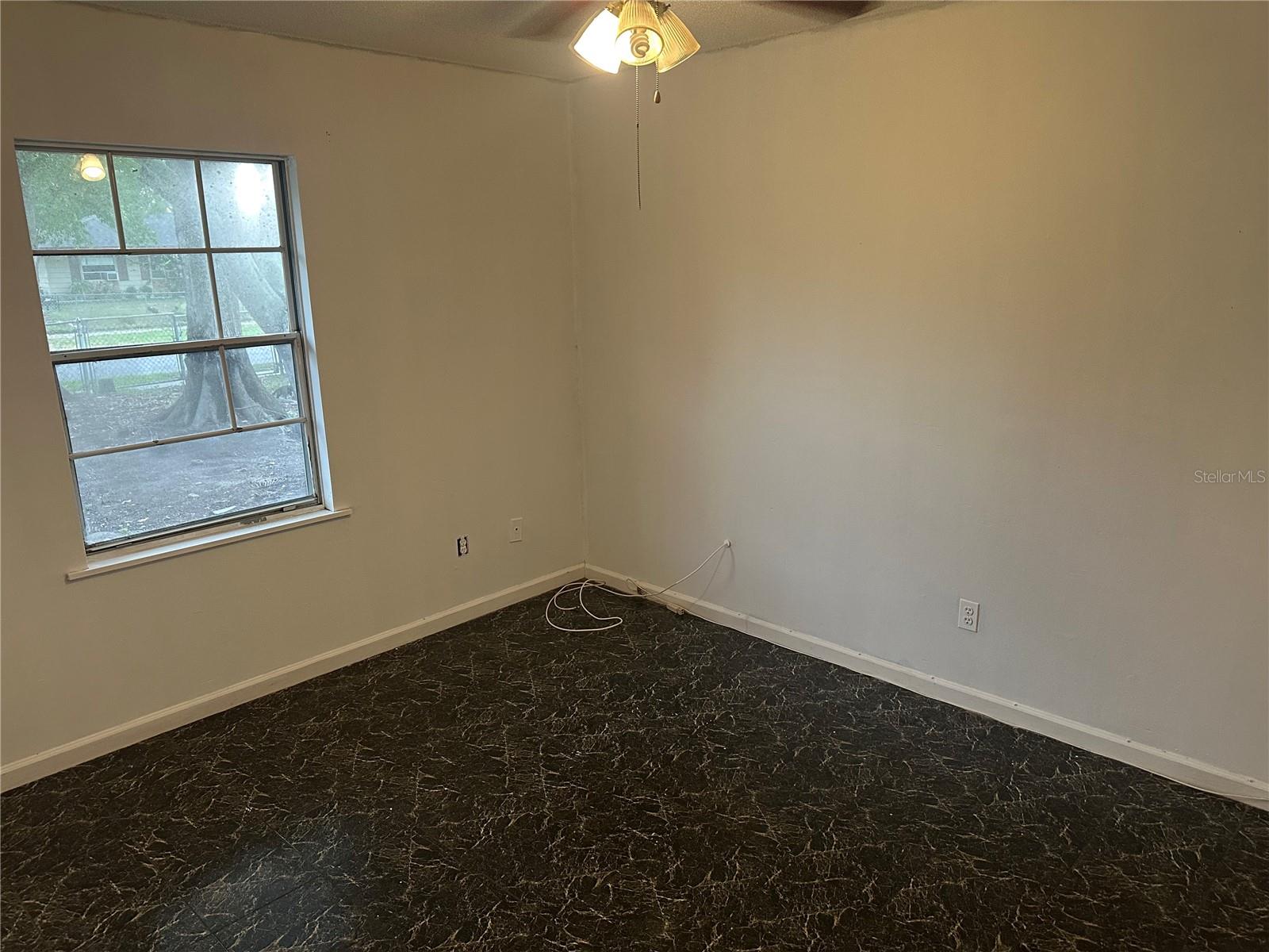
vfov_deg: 56.8
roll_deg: +0.9
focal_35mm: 24
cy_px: 476
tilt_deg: -15.1
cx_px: 634
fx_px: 880
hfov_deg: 71.6
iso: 320
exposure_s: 1/60
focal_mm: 6.86
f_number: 1.78
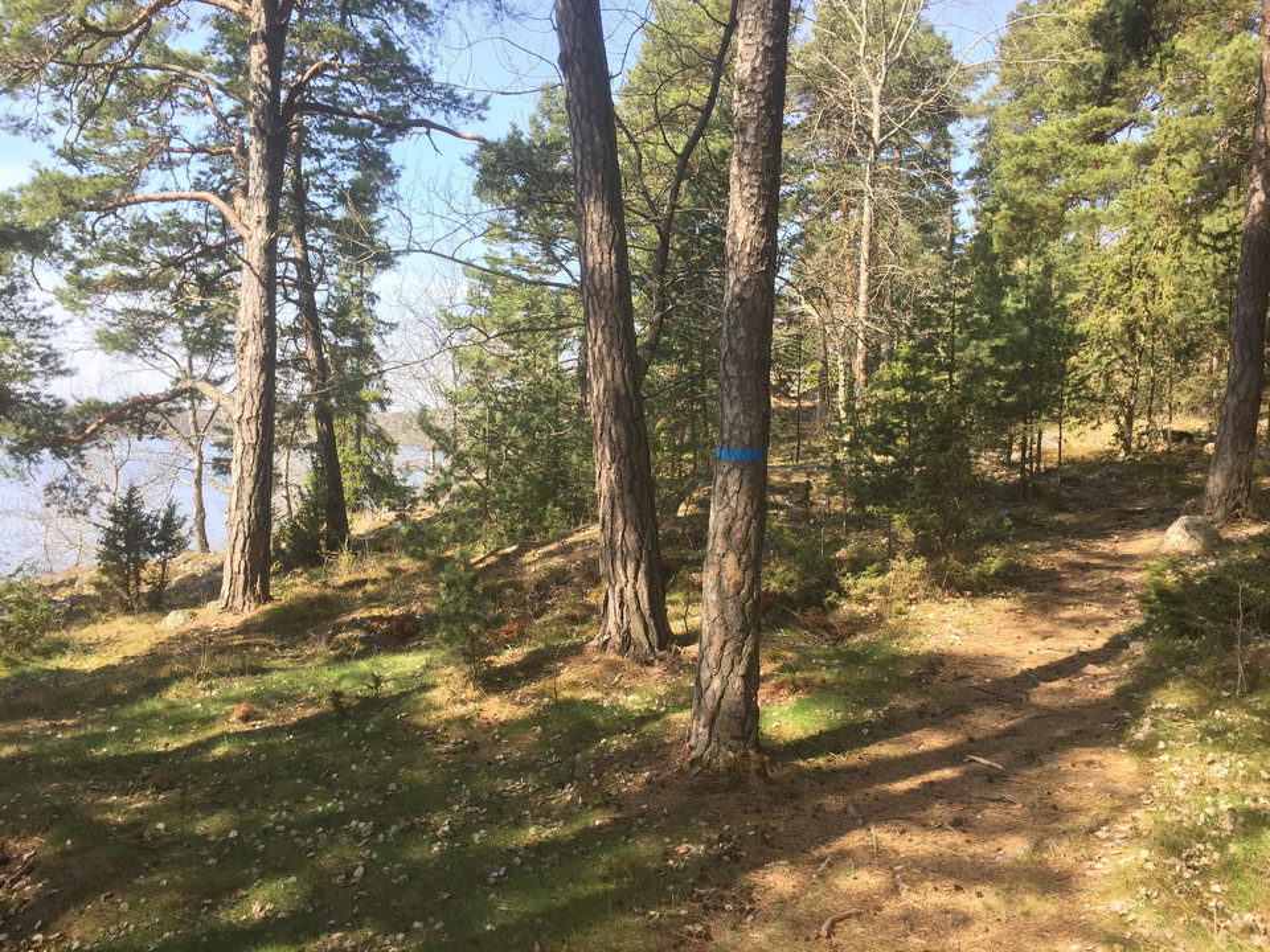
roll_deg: -0.4
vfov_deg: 48.2
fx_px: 1064
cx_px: 635
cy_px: 476
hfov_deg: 61.7
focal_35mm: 29
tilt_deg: -2.6
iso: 32
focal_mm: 4.15
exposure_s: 1/408
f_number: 2.2
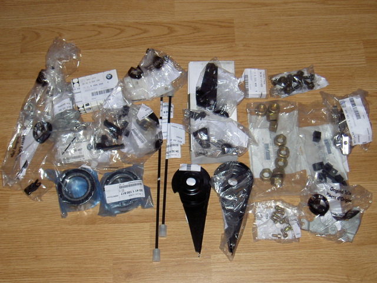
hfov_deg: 34.9
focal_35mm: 55
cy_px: 142
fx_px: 599
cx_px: 188
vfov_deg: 26.6
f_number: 3.3
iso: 200
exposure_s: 1/60
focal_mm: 11.3
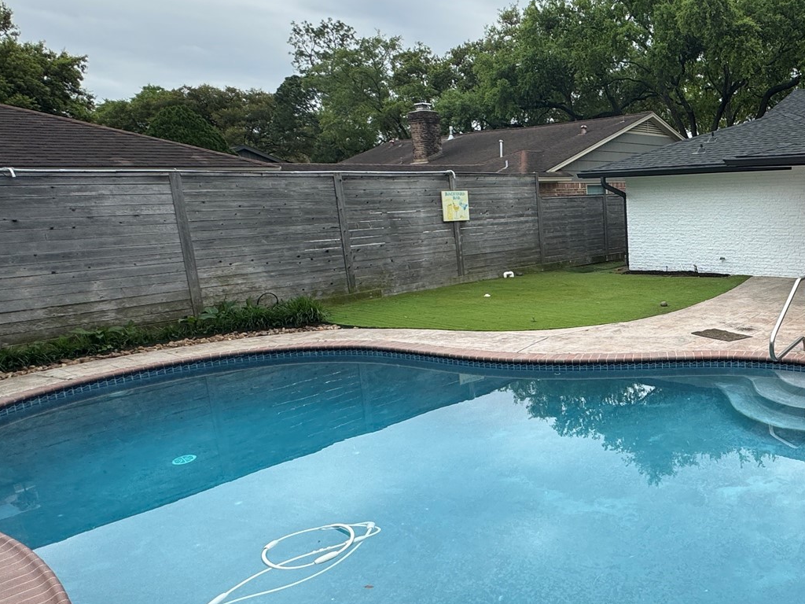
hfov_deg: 57.8
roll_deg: +1.0
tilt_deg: -12.7
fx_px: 651
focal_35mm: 28
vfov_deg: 49.7
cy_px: 325
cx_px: 663
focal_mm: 2.22
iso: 50
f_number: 2.2
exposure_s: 1/518
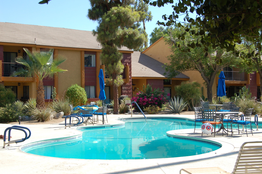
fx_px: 414
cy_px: 87
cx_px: 131
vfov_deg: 23.7
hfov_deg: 35.1
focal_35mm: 57
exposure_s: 1/250
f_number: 8
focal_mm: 38
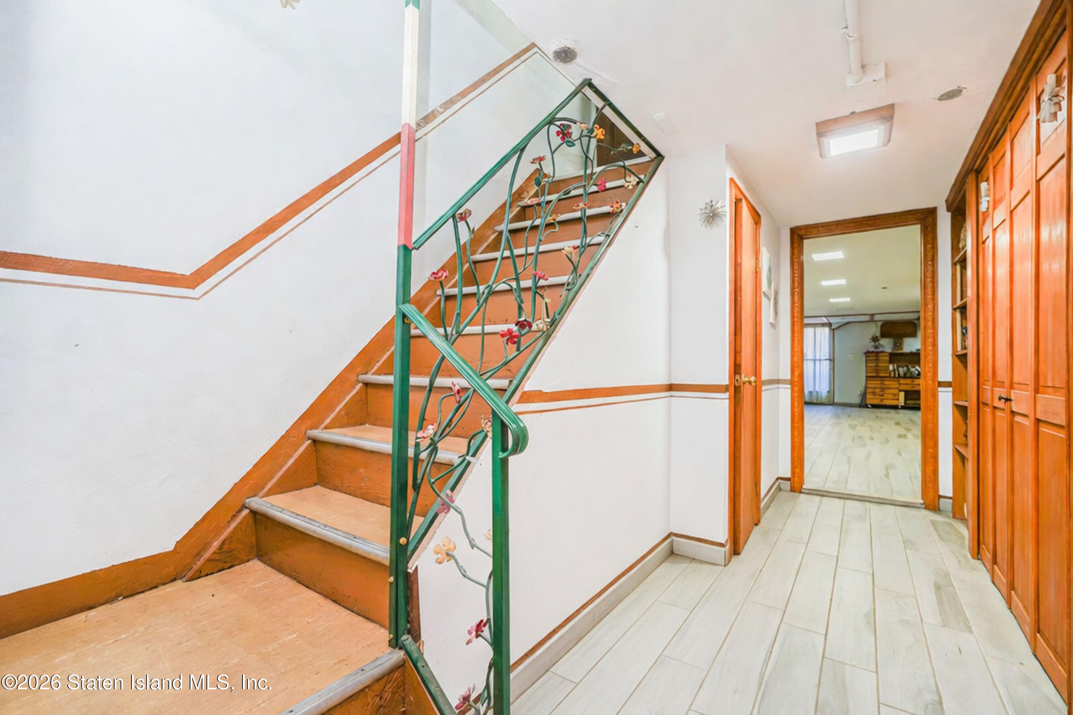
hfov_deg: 96.7
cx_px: 536
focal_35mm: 16
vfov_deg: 73.7
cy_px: 358
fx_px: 477
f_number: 4
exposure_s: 1/10
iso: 50
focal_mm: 16
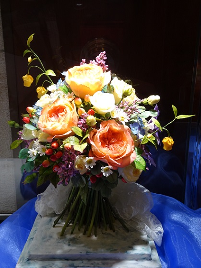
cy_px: 134
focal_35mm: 31
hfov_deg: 45.4
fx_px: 240
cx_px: 100
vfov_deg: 58.4
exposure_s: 1/40
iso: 80
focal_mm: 5.26
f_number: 4
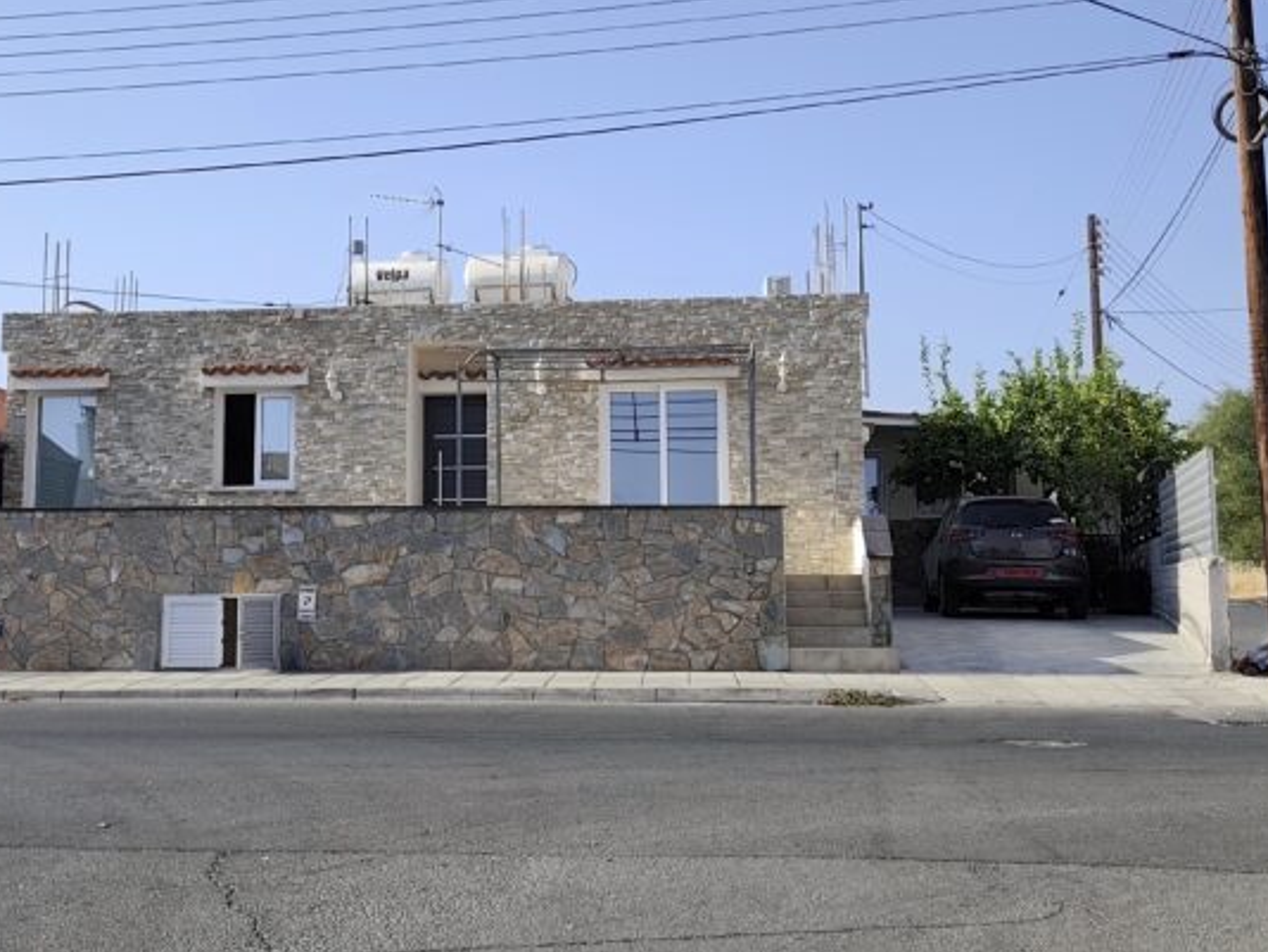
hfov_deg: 40.9
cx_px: 463
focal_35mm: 46
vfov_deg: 31.4
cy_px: 366
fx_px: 1686
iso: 50
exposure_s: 1/764
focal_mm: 6.19
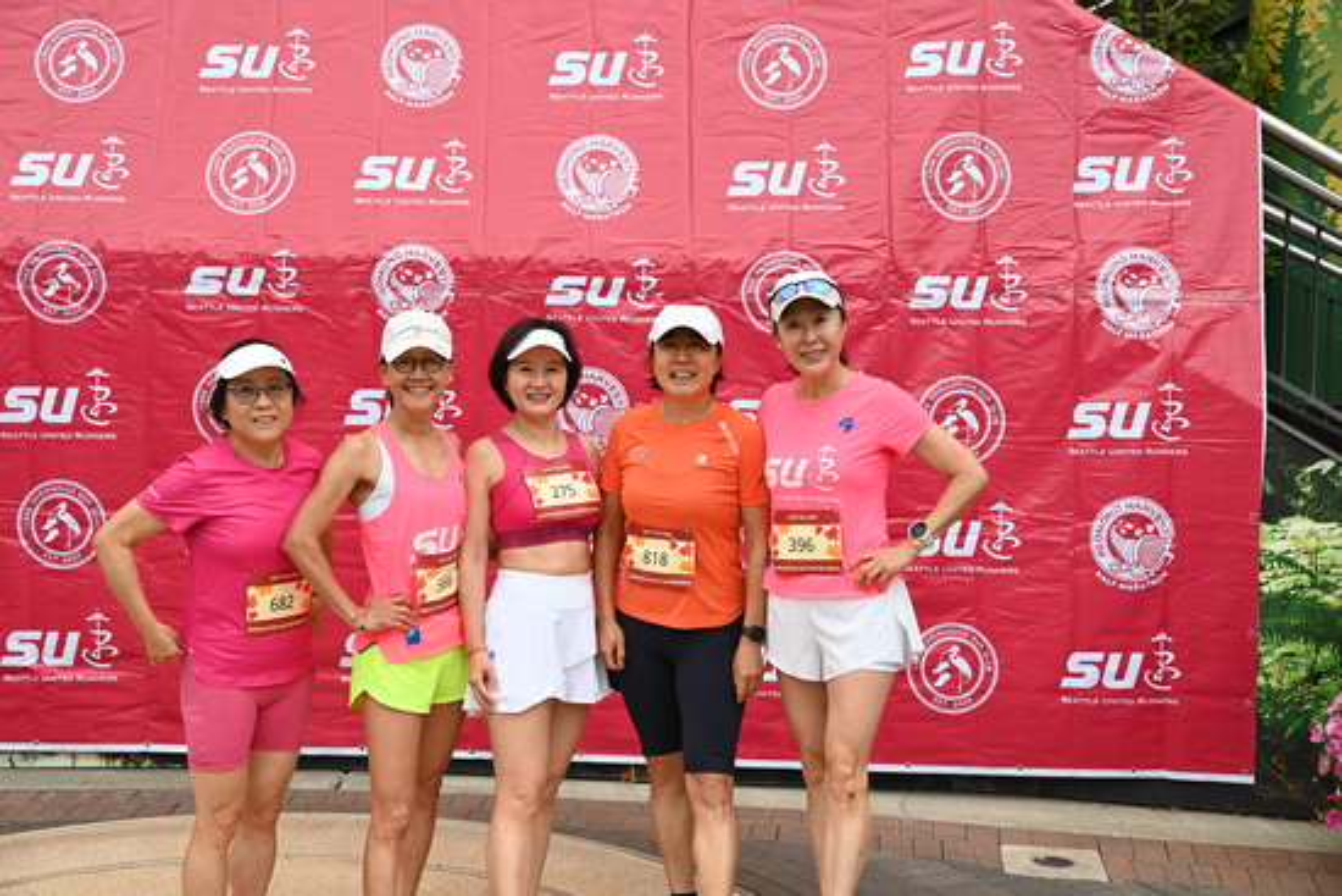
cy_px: 448
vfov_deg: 29.3
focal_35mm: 46
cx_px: 671
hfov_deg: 42.7
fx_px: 1715
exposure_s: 1/125
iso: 800
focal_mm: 46
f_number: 5.3
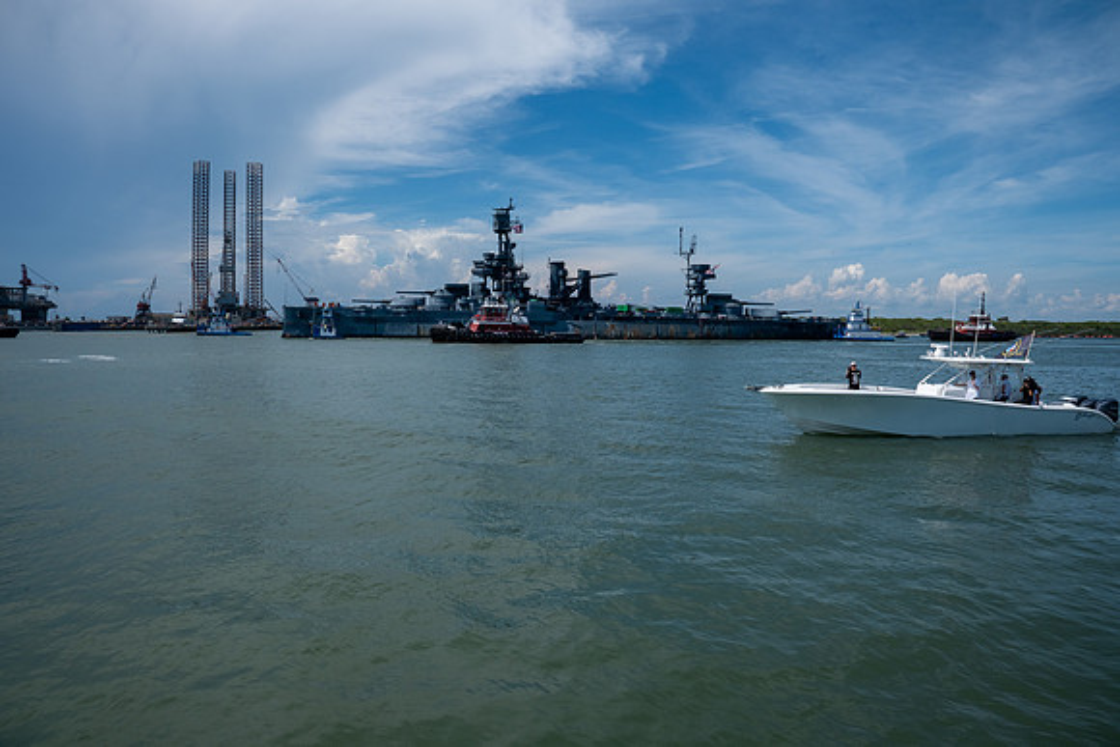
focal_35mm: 24
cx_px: 560
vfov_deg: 53.2
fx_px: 747
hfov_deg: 73.7
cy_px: 374
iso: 160
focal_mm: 16
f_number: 9
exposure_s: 1/750
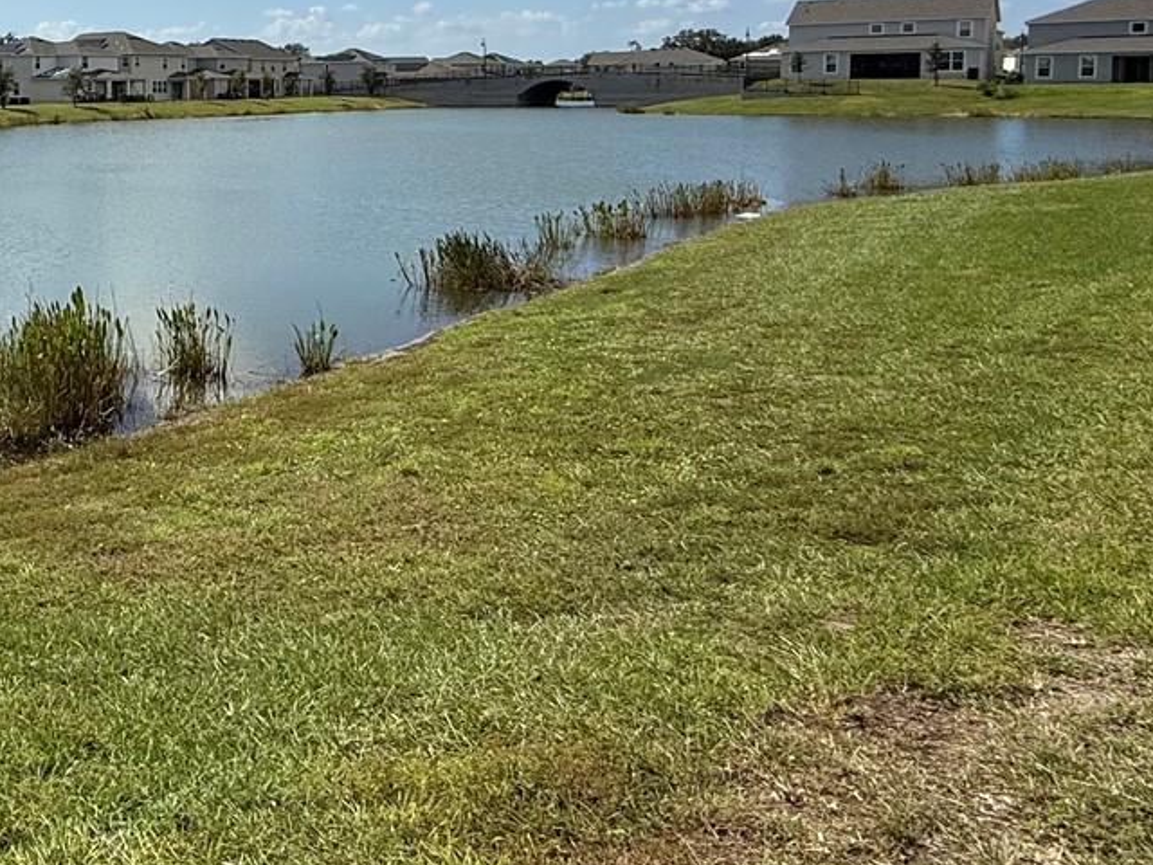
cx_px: -47
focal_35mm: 35
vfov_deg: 38.9
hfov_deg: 43.5
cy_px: 151
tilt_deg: -3.4
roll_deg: +0.7
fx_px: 1166
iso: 50
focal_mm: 2.22
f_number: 2.2
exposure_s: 1/4425
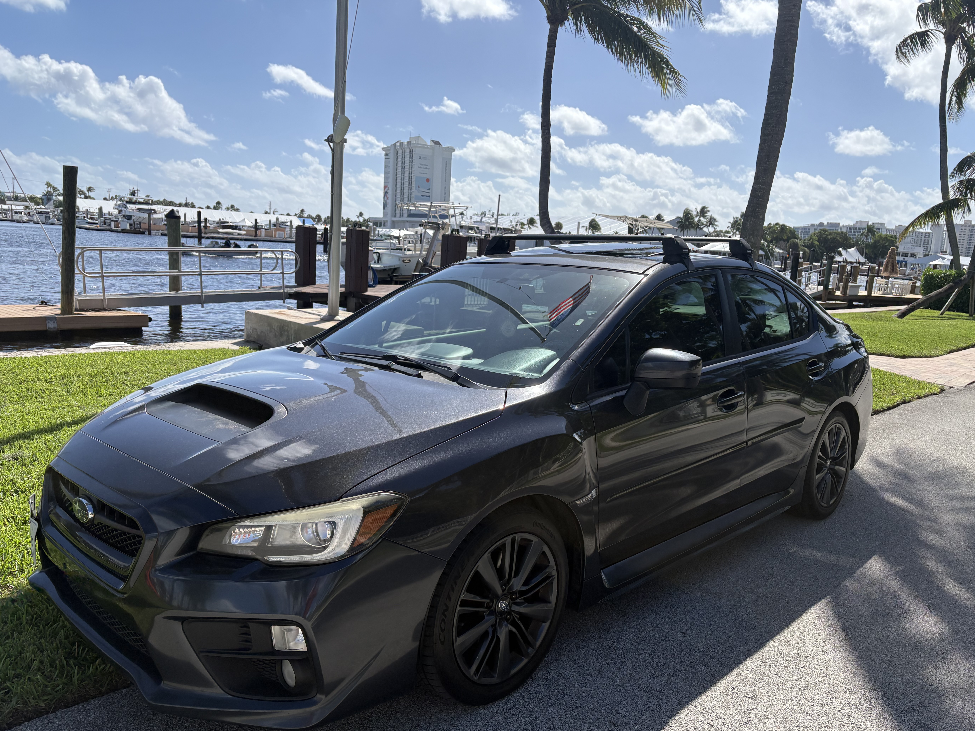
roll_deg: -2.7
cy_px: 376
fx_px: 760
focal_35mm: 27
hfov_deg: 65.3
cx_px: 497
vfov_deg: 51.3
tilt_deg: -8.1
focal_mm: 5.96
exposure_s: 1/4608
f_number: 1.6
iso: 50
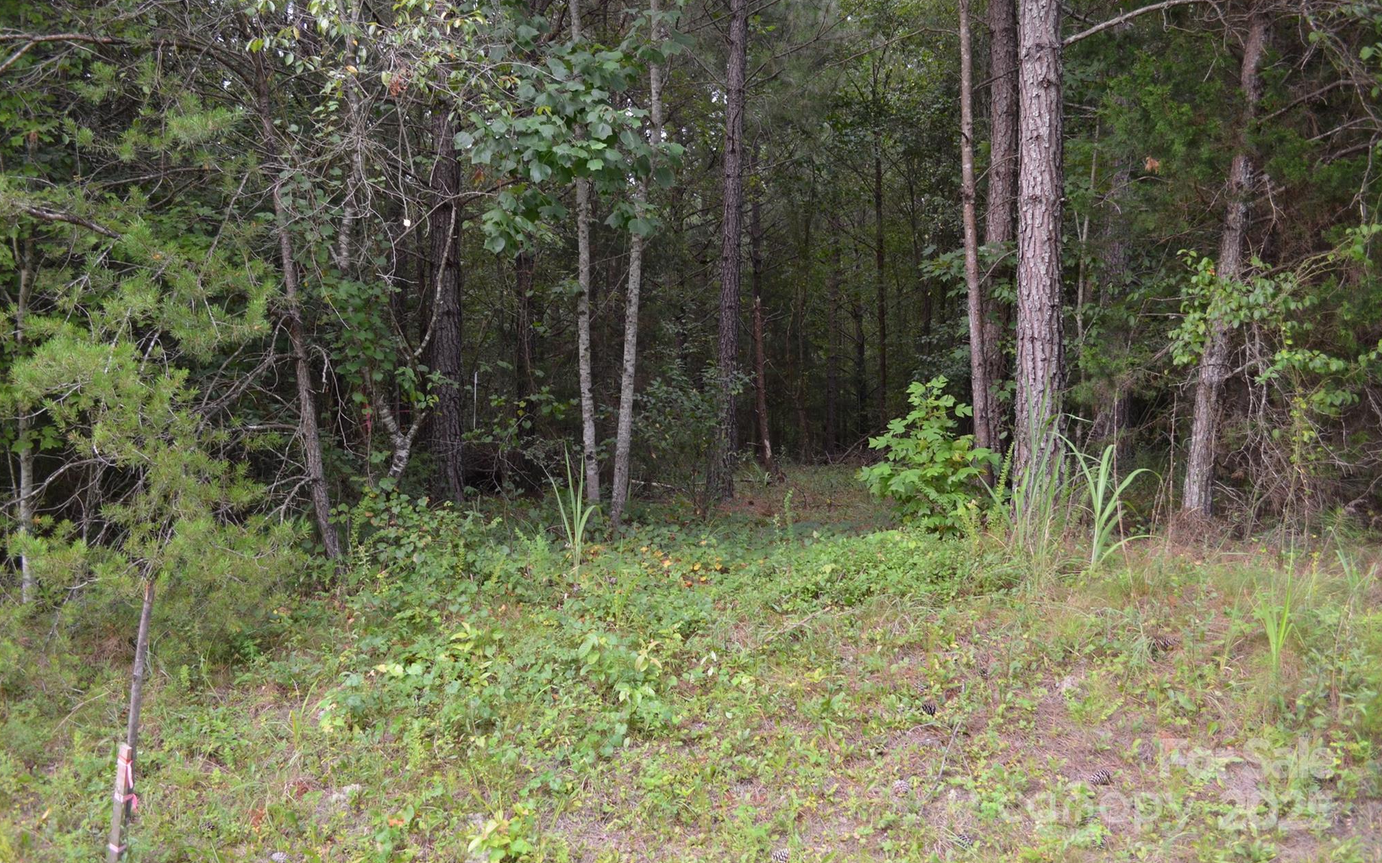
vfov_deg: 40.6
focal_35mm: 31
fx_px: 1168
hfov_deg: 61.2
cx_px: 683
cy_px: 403
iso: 400
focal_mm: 20
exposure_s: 1/100
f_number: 5
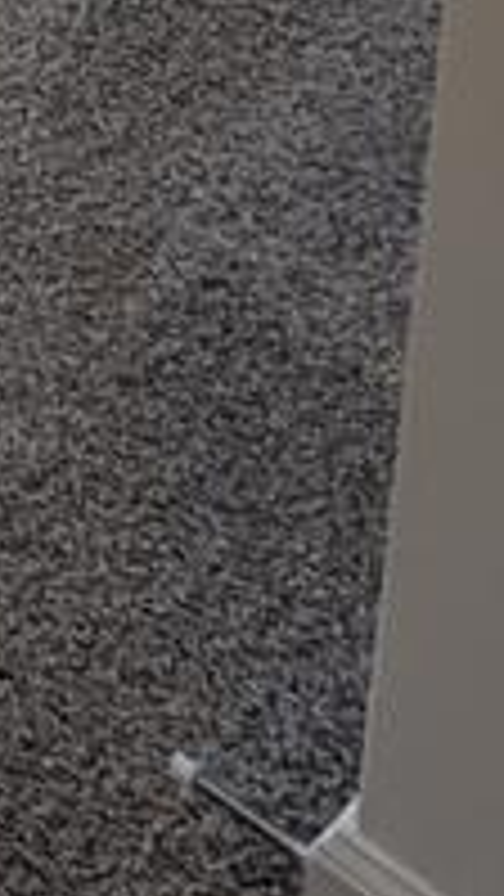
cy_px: -1342
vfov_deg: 13.8
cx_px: -1282
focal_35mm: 101
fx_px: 2399
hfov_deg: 8.5
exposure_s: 1/132
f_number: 1.7
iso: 53
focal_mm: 2.02
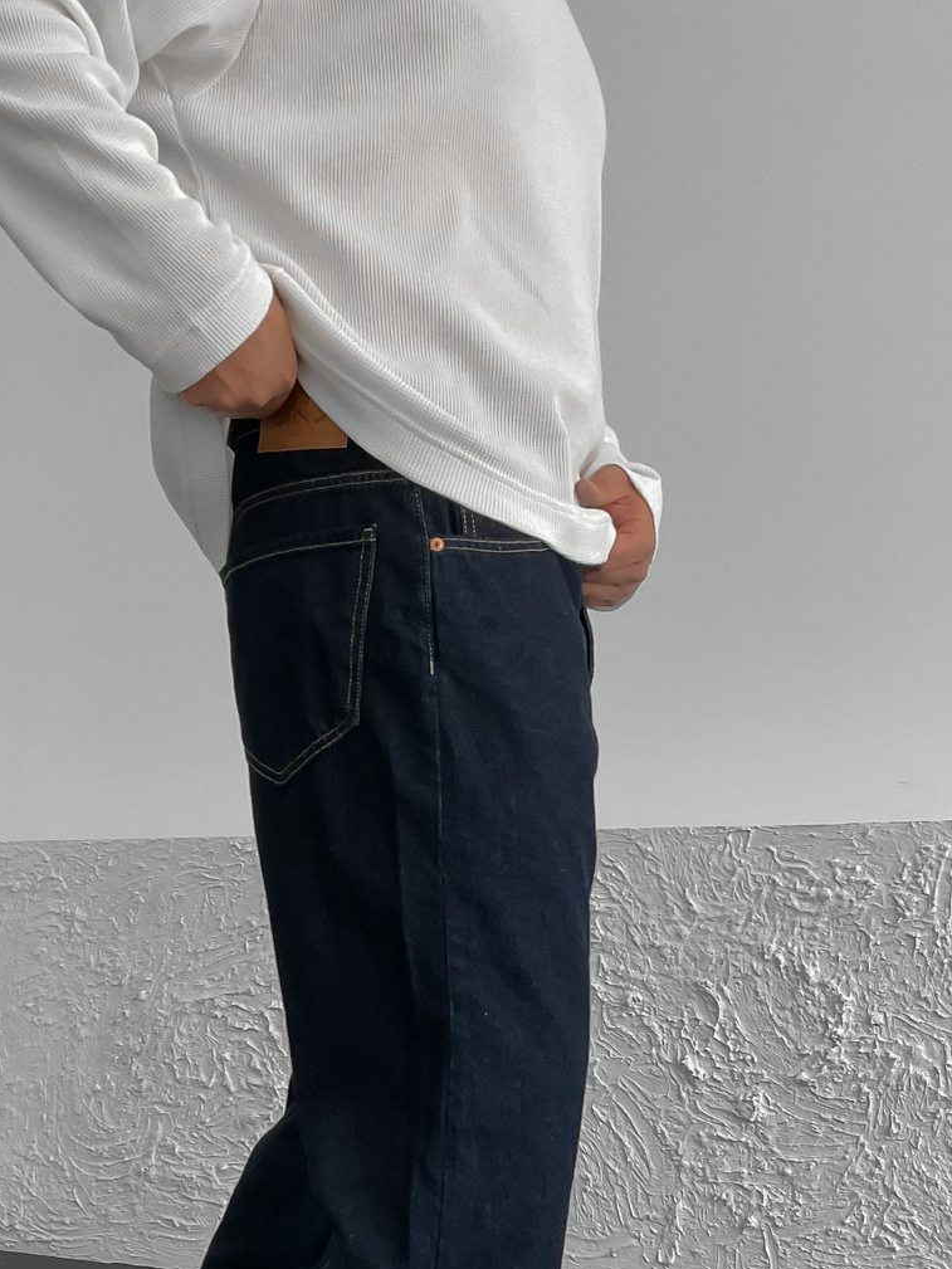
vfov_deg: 39.8
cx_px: 370
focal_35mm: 46
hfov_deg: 31.4
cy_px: 985
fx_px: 1686
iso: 64
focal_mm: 3
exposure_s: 1/110
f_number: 1.8
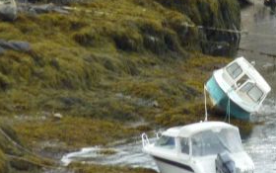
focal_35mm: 907
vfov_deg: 1.4
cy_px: 31
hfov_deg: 2.3
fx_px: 6822
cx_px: 265
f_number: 4.9
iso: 200
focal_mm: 49.2
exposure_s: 1/250
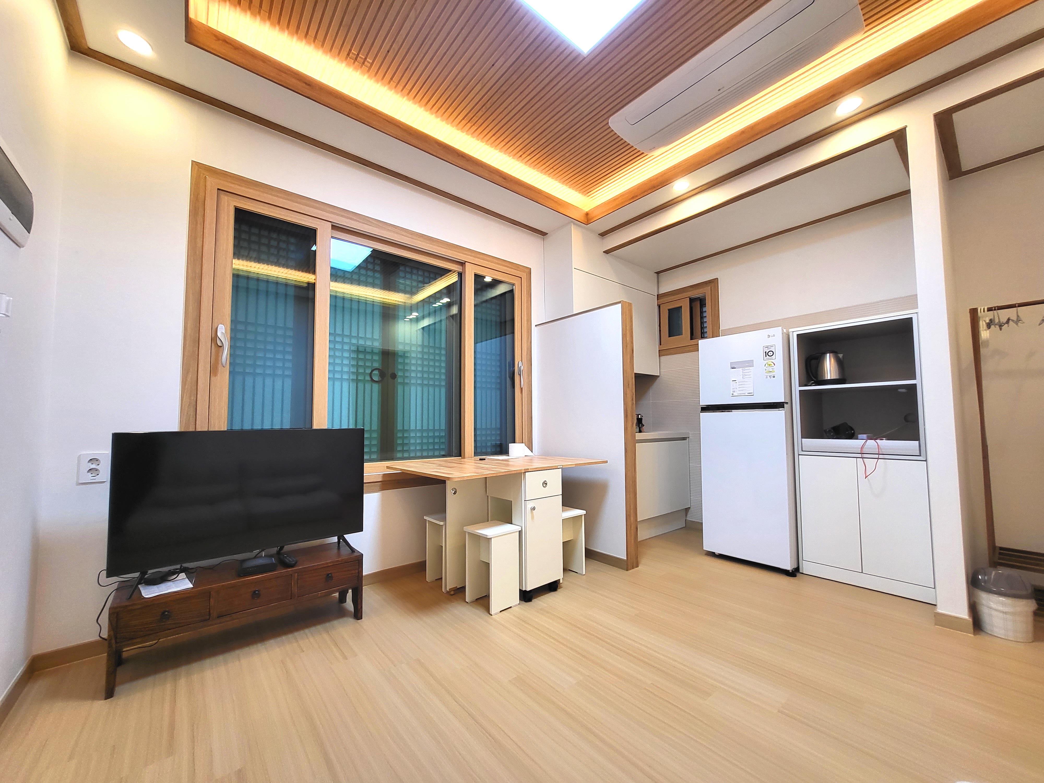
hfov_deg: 106.2
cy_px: 392
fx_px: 392
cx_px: 522
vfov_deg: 89.9
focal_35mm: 13
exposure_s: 1/60
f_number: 2.2
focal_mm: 1.74
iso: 100
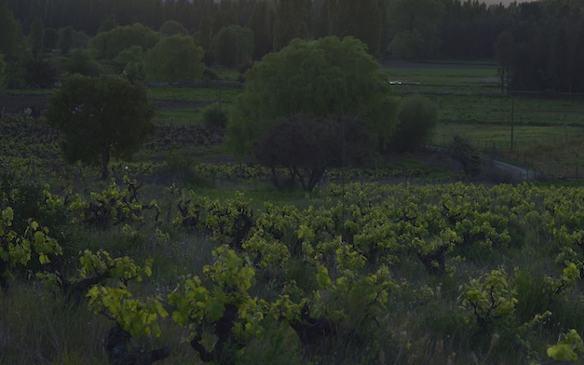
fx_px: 1448
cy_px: 124
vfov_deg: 14.3
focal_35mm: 91
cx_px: 353
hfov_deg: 22.8
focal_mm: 70
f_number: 4
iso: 100
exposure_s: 1/60
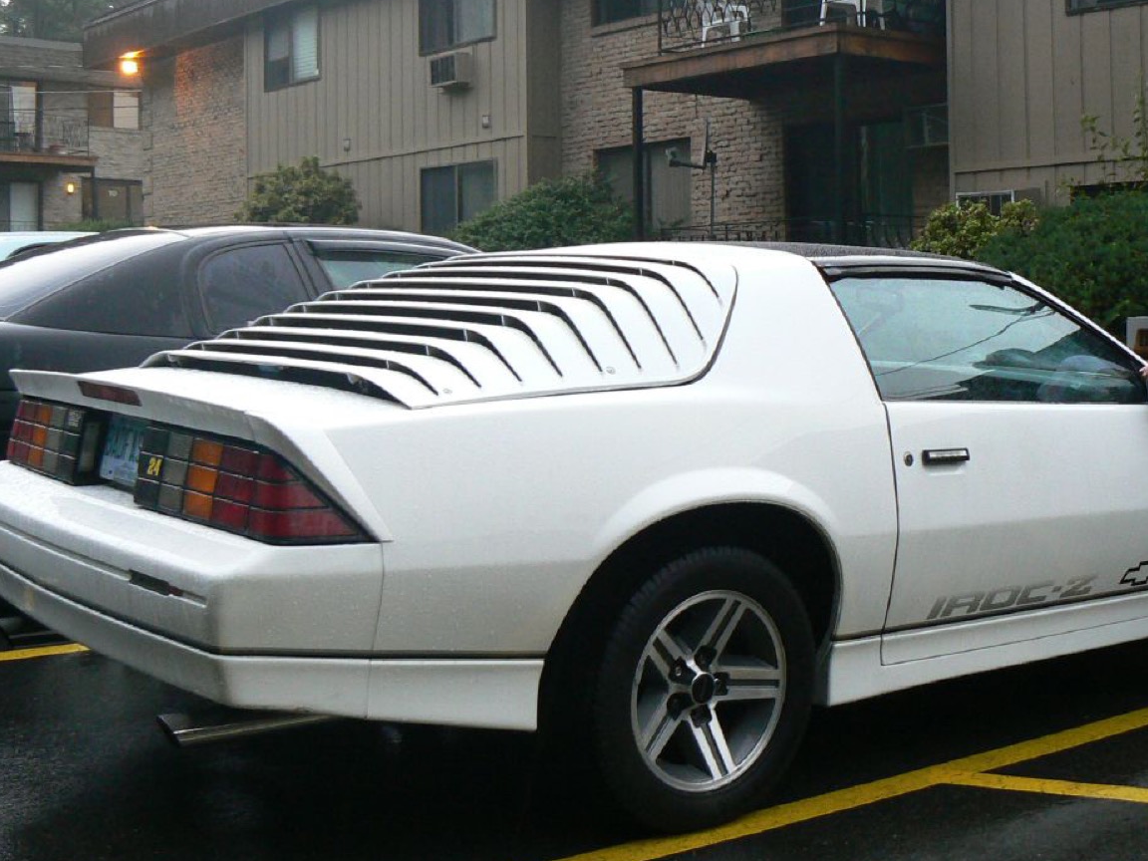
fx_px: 1658
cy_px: 336
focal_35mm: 50
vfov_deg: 29.0
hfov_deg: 38.0
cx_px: 712
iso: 200
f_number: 2.8
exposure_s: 1/30
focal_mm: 6
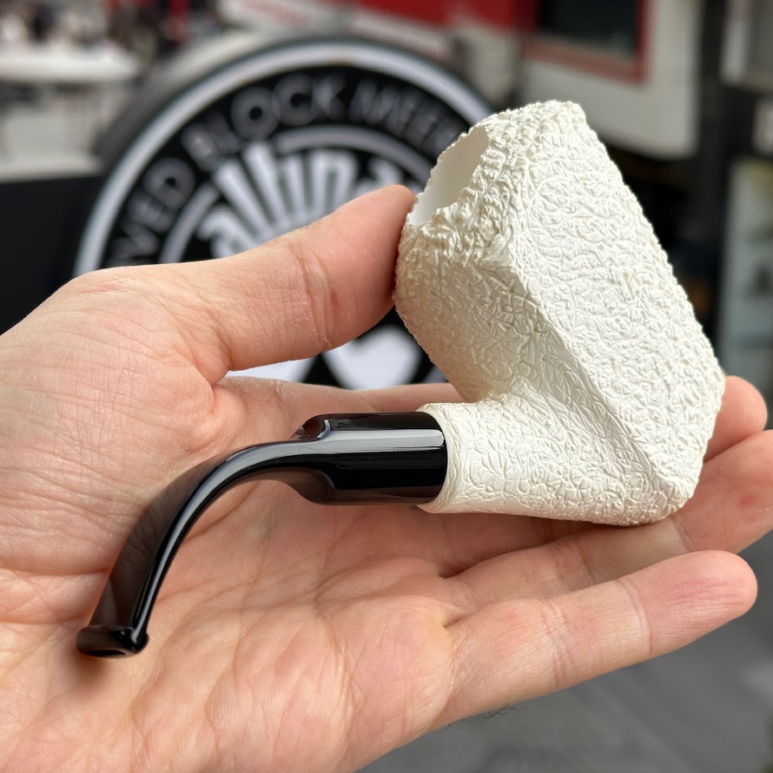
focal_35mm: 61
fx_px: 1541
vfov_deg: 28.2
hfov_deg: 28.2
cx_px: 390
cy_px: 384
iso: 64
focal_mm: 6.86
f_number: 1.78
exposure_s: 1/564
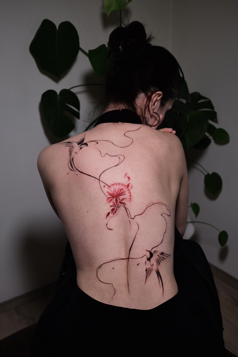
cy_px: 178
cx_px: 119
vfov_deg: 43.6
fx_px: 446
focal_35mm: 45
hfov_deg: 29.9
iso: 500
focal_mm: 30
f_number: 2.8
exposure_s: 1/40
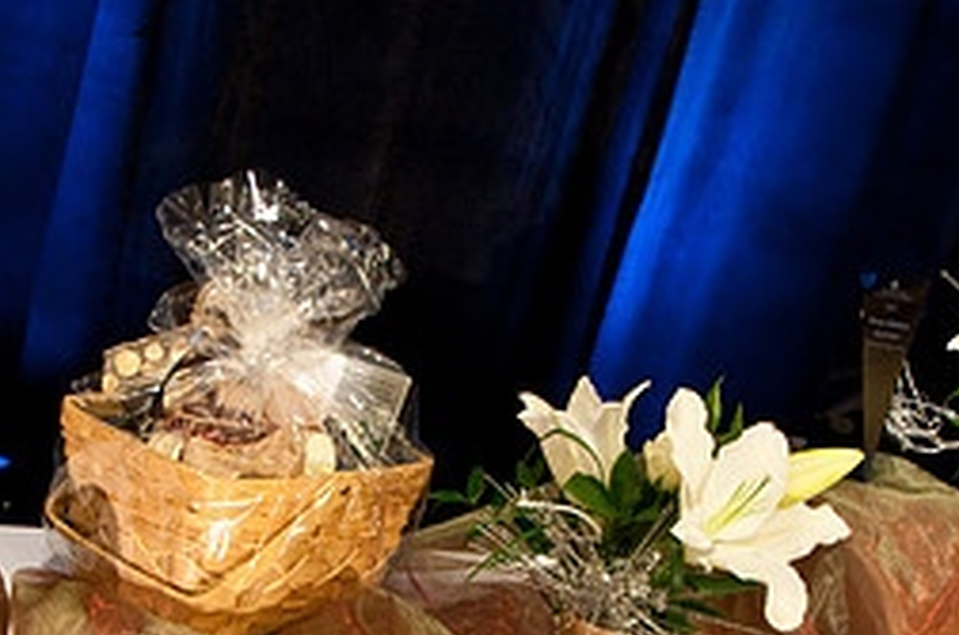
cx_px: 400
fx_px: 1835
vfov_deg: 19.5
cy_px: 473
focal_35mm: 69
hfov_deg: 29.2
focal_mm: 20
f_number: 3.5
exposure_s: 1/20
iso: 1000
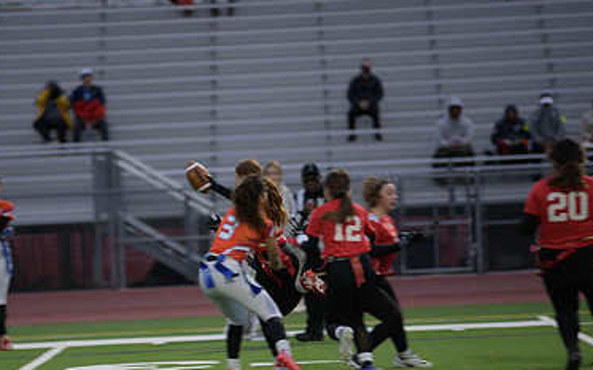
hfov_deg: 6.6
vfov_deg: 4.1
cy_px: 239
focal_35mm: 317
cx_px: 213
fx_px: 5122
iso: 360
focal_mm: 200
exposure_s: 1/200
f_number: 2.8
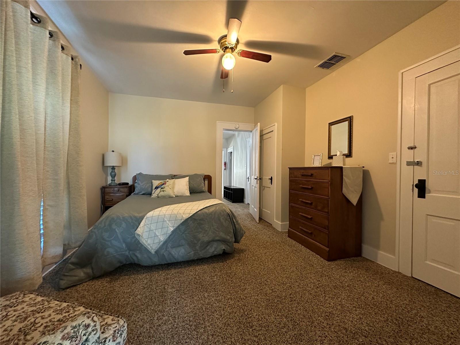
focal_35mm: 14
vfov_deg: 85.7
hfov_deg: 102.1
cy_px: 172
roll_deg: -0.7
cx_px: 230
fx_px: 186
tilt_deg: +0.1
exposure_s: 1/60
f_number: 2.2
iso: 640
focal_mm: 2.22
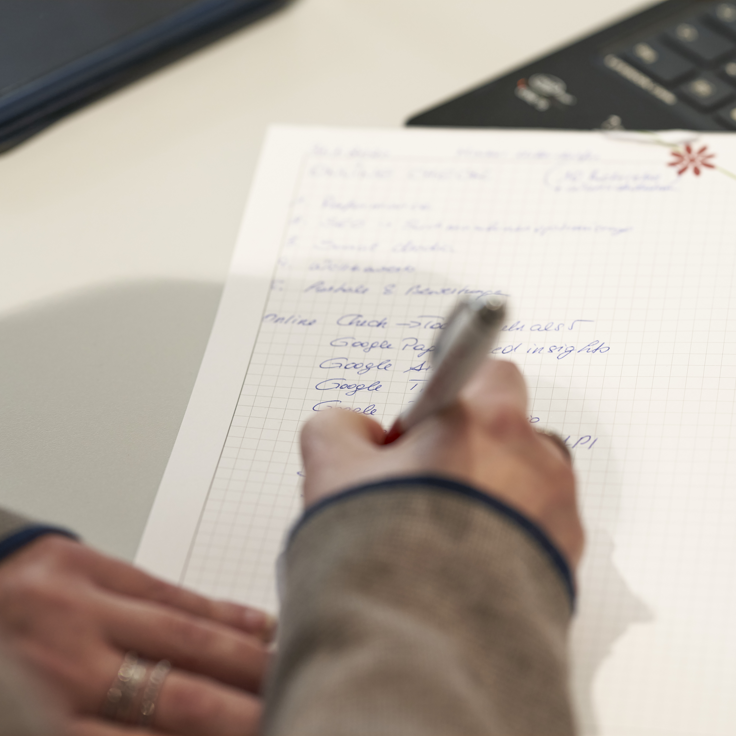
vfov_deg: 13.0
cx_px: 487
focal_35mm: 134
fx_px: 3223
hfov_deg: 13.0
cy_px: 368
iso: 800
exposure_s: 1/160
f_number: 2.8
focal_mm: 105
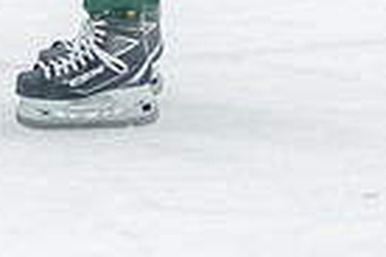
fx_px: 6465
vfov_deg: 2.3
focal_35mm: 603
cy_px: -195
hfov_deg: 3.4
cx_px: -659
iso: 4000
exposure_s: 1/800
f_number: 2.8
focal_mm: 86
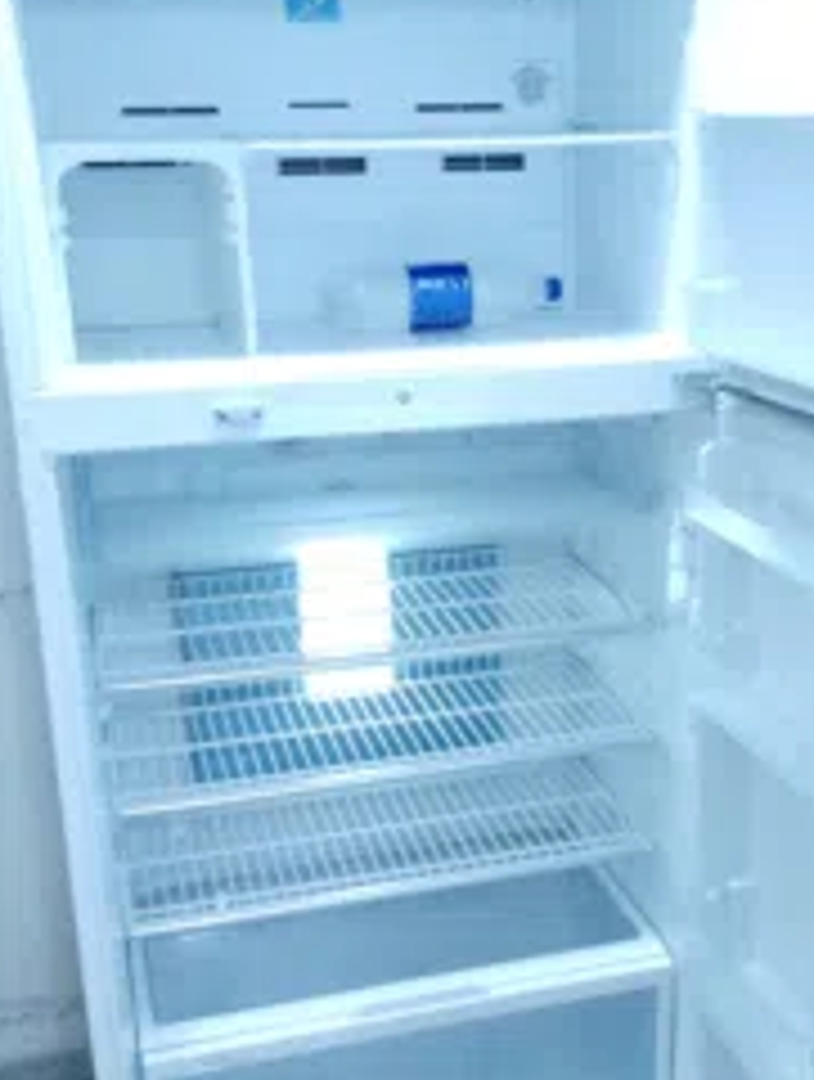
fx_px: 1500
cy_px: 612
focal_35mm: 48
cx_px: 553
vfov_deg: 39.5
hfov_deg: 30.1
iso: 494
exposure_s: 1/50
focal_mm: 4.25
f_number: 1.8
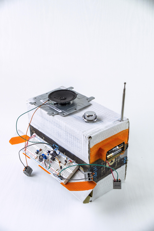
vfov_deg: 37.9
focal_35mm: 52
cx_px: 77
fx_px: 337
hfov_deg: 25.7
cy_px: 116
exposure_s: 1/60
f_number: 5
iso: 200
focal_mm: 35
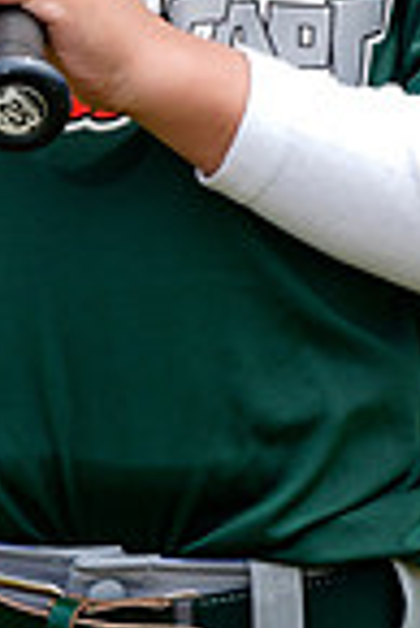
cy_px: -156
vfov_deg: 3.6
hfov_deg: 2.4
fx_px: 10055
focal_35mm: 576
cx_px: 110
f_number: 4.5
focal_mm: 144
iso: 50
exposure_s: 1/320
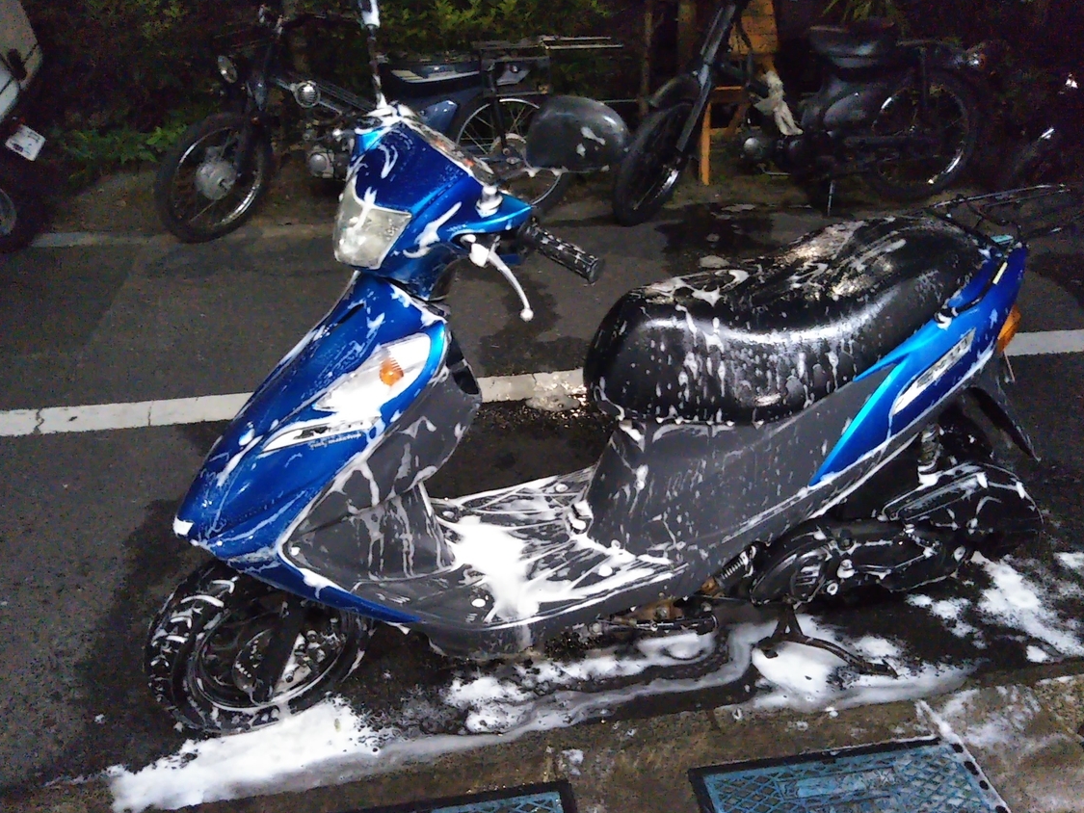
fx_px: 1002
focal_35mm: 32
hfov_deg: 56.8
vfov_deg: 44.2
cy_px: 398
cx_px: 545
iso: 836
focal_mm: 4
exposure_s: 1/23
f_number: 2.2
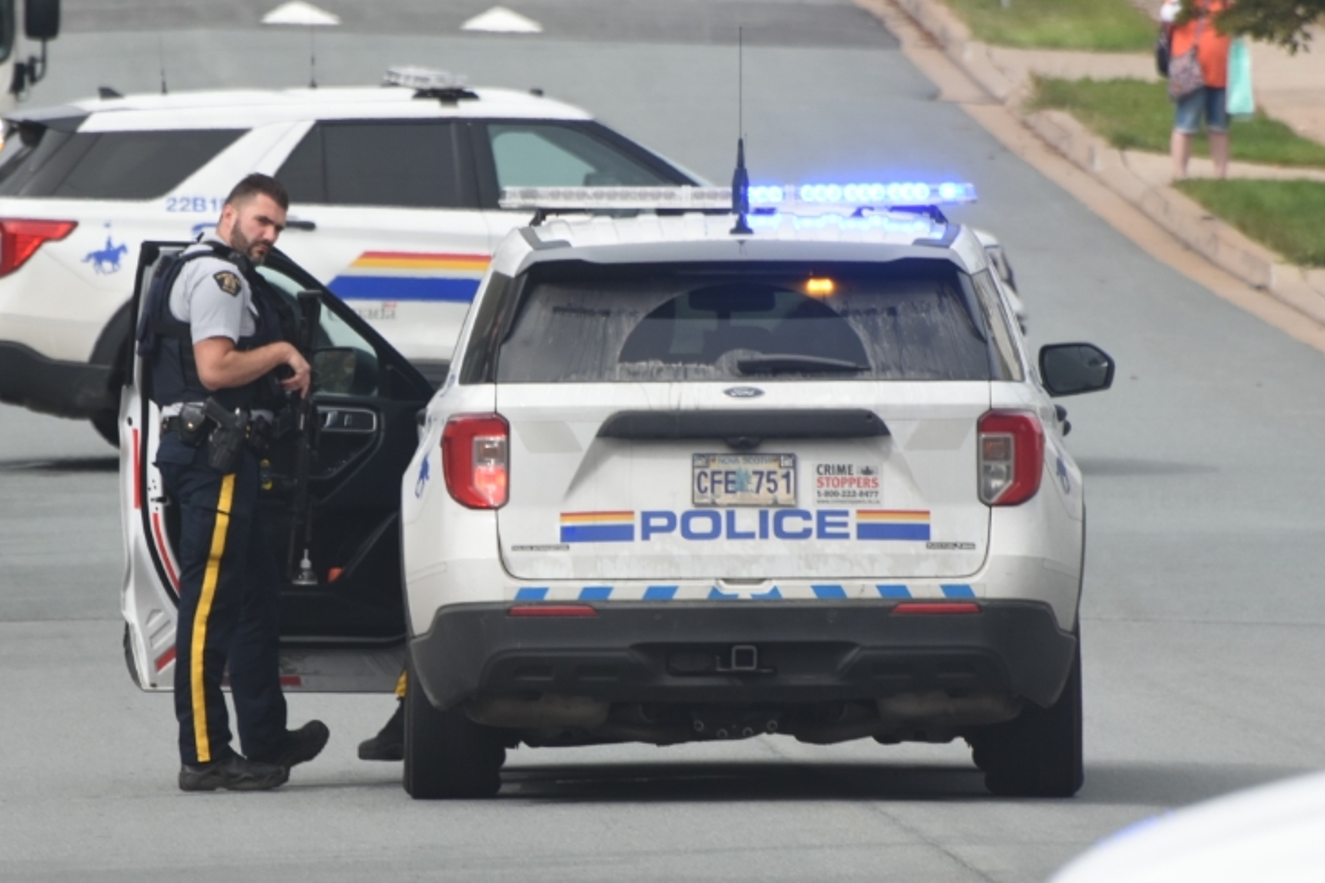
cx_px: 410
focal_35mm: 630
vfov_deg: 2.2
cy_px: 493
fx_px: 23181
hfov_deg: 3.3
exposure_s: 1/640
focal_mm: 300
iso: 500
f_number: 8
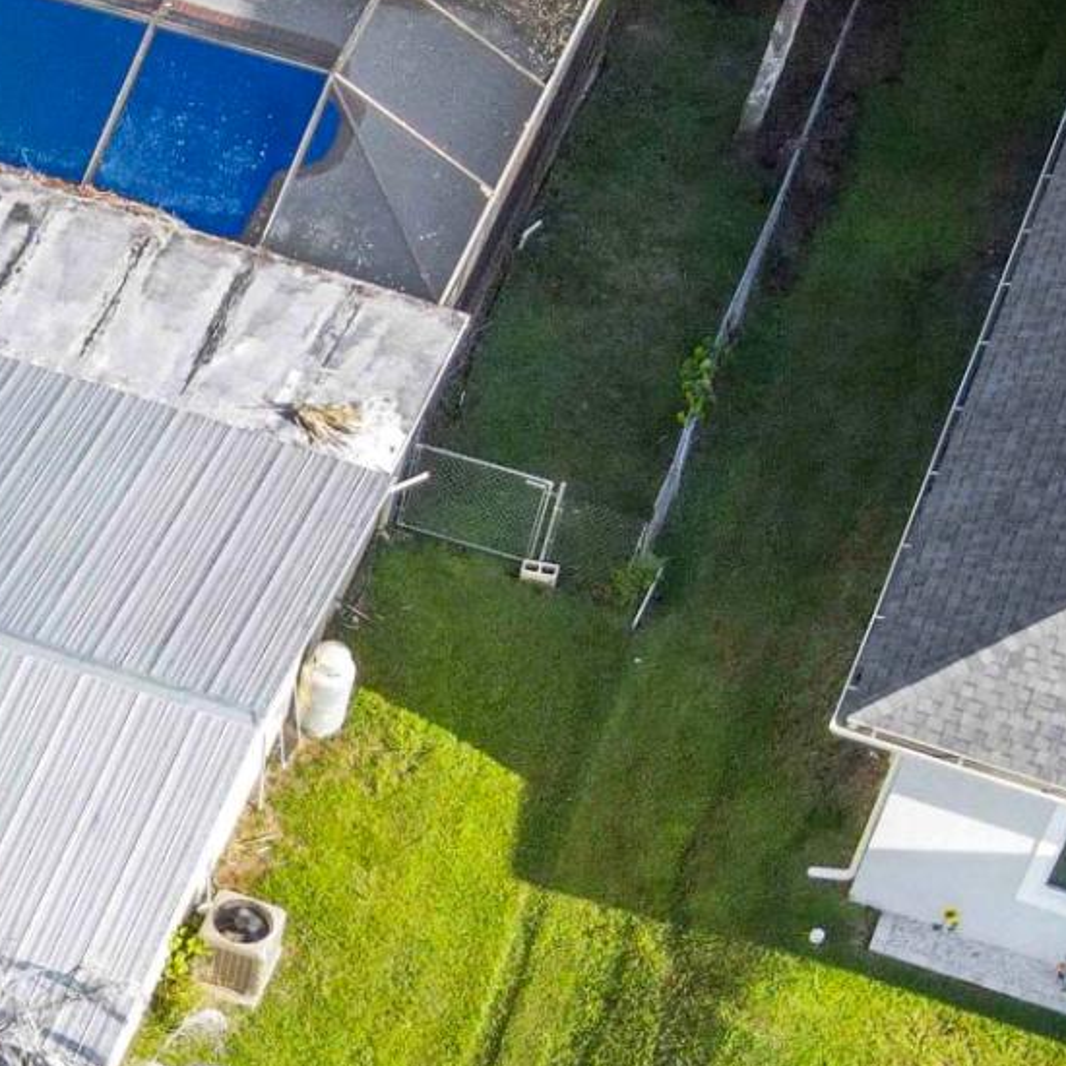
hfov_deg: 14.6
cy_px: 1033
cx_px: -525
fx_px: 3867
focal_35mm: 111
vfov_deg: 15.4
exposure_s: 1/250
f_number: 2.8
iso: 100
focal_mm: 4.5
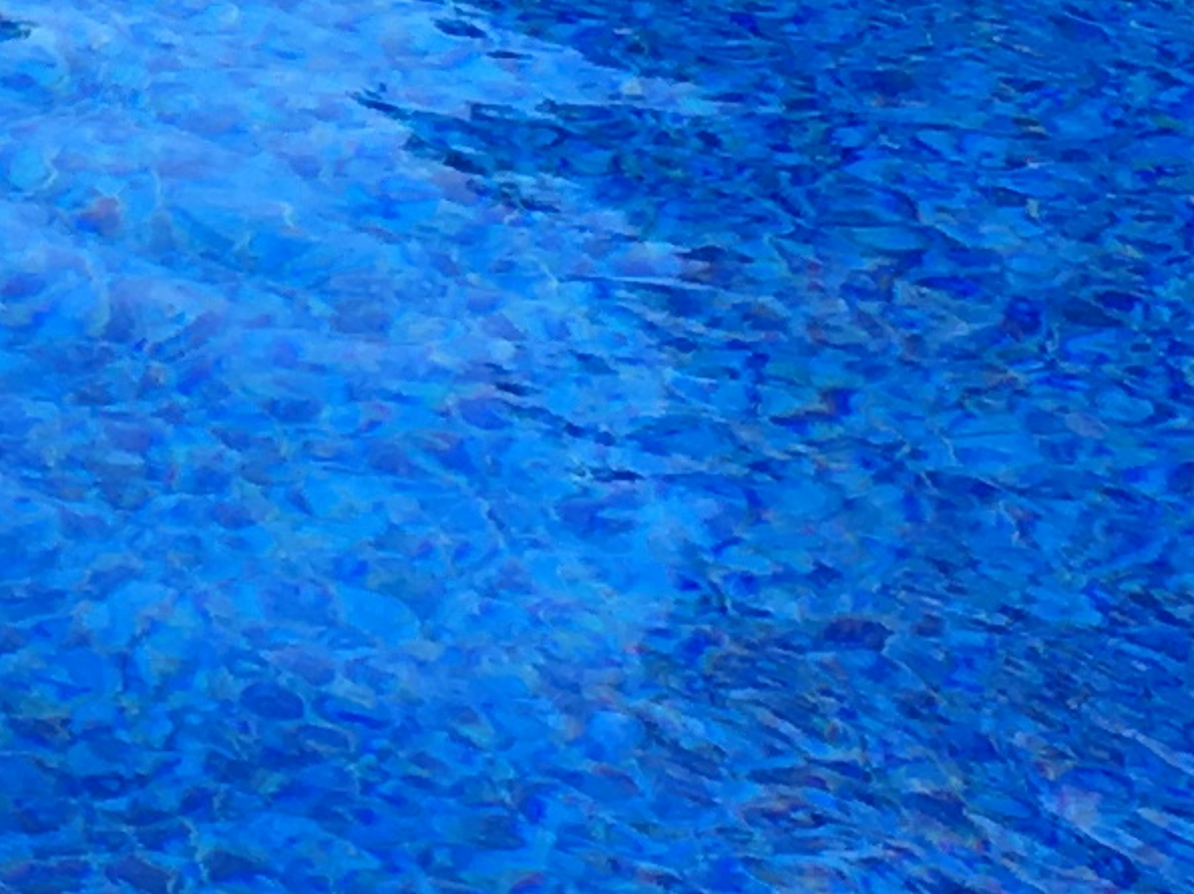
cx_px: -750
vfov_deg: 7.4
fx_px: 6792
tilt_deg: -15.0
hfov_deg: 9.7
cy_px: -552
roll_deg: +0.0
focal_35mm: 197
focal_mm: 4.15
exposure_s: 1/50
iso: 25
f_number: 2.2
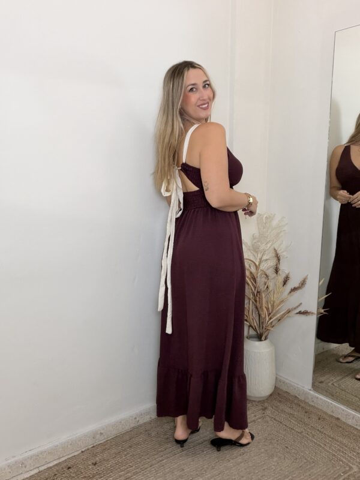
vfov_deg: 60.0
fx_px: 416
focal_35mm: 30
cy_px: 240
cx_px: 180
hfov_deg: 46.8
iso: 100
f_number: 1.9
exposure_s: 1/60
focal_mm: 2.71
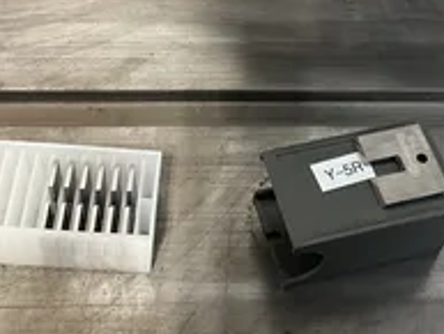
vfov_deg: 24.0
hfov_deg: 32.2
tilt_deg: -53.0
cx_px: 230
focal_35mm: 60
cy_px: 58
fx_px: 770
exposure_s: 1/30
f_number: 1.8
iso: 320
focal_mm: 3
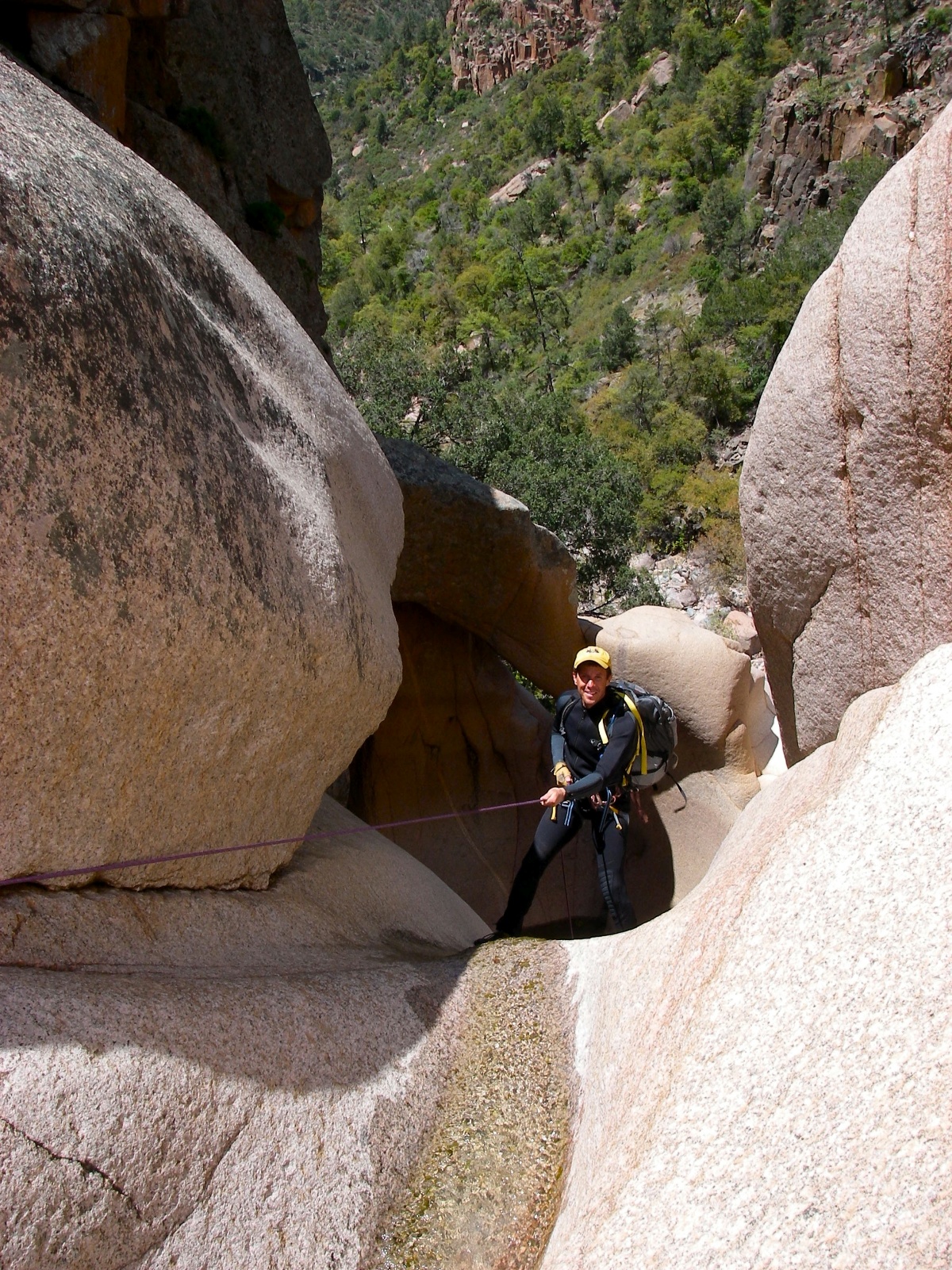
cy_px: 635
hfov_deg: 37.7
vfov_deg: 49.0
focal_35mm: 38
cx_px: 476
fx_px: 1394
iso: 64
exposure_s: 1/160
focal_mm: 6.3
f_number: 6.6
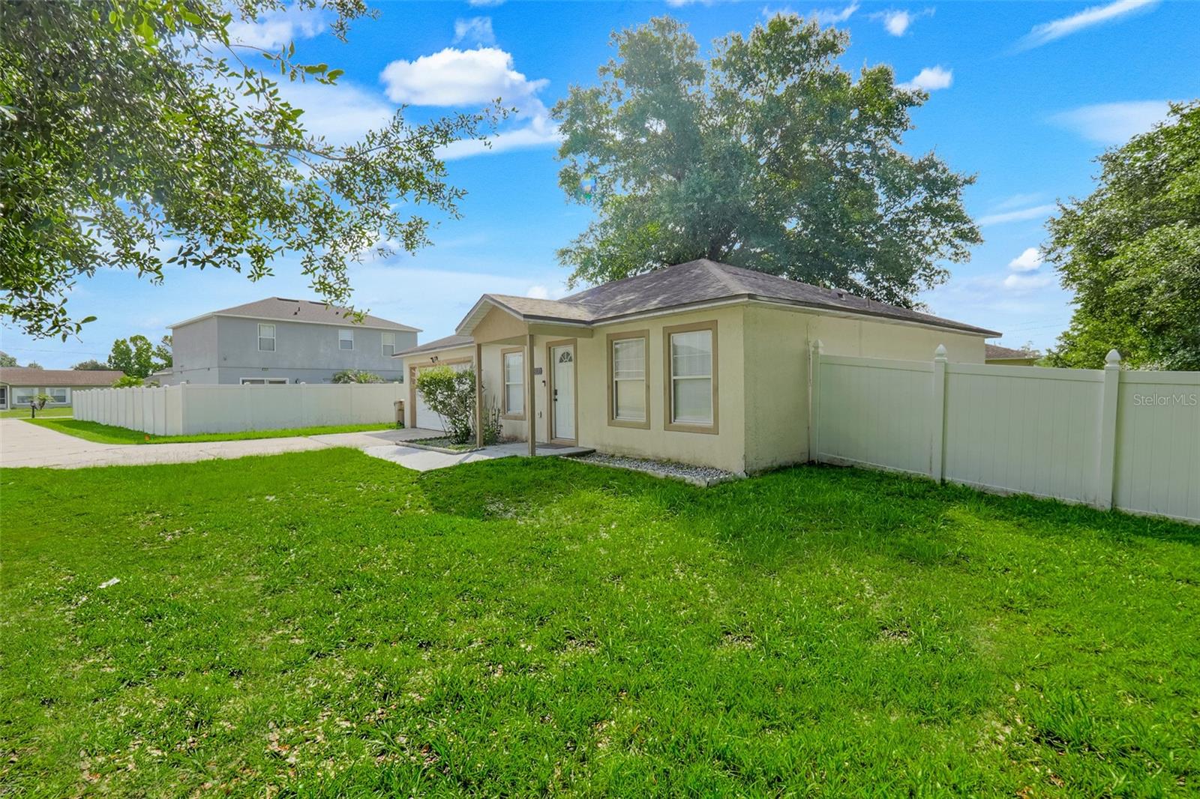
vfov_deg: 70.4
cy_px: 400
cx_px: 600
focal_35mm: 17
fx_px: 567
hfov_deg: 93.3
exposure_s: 1/25
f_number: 9
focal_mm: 11.5
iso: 250
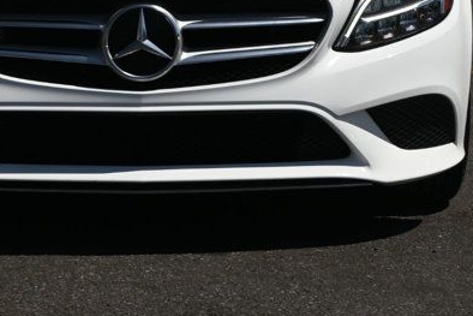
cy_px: -87
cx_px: 137
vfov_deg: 9.1
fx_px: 1945
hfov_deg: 13.8
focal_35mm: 148
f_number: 7.1
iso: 100
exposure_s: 1/400
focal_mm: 38
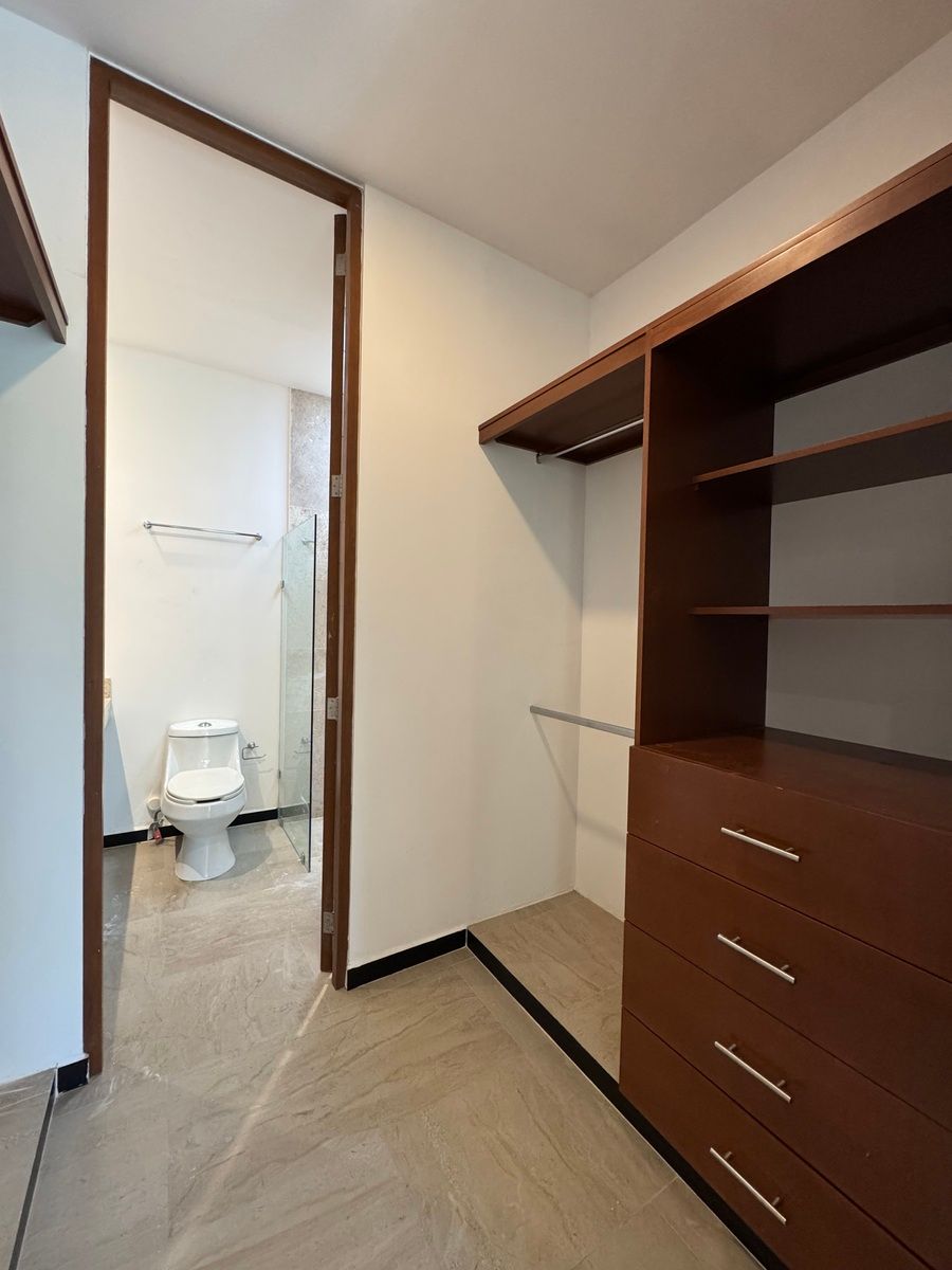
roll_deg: -1.5
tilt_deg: -0.8
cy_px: 635
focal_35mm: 14
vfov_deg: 102.1
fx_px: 513
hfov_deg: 85.7
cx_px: 476
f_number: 2.2
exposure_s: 1/89
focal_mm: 2.22
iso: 320
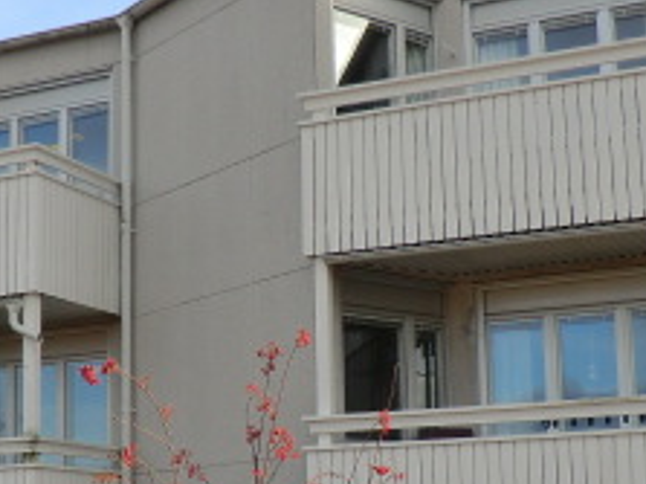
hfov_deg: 28.2
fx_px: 1287
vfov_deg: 21.0
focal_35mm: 69
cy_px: 385
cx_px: 316
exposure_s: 1/400
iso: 64
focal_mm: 4.3
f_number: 3.2
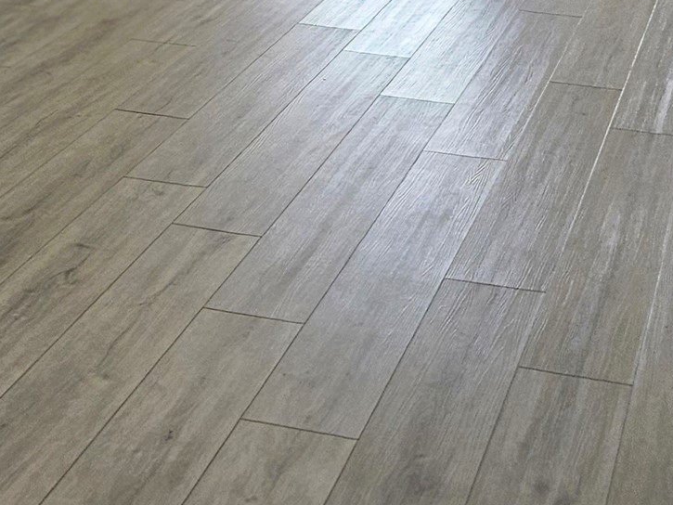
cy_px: -149
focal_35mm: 65
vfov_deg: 20.6
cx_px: 296
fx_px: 1264
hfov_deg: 29.8
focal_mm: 5.4
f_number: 1.8
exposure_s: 1/120
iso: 125
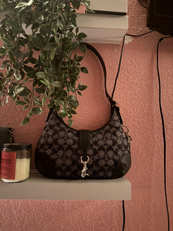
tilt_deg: +8.5
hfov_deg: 56.8
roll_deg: -1.9
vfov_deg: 71.6
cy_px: 116
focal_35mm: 24
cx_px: 86
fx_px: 160
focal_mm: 6.76
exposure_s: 1/9
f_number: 1.78
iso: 1250
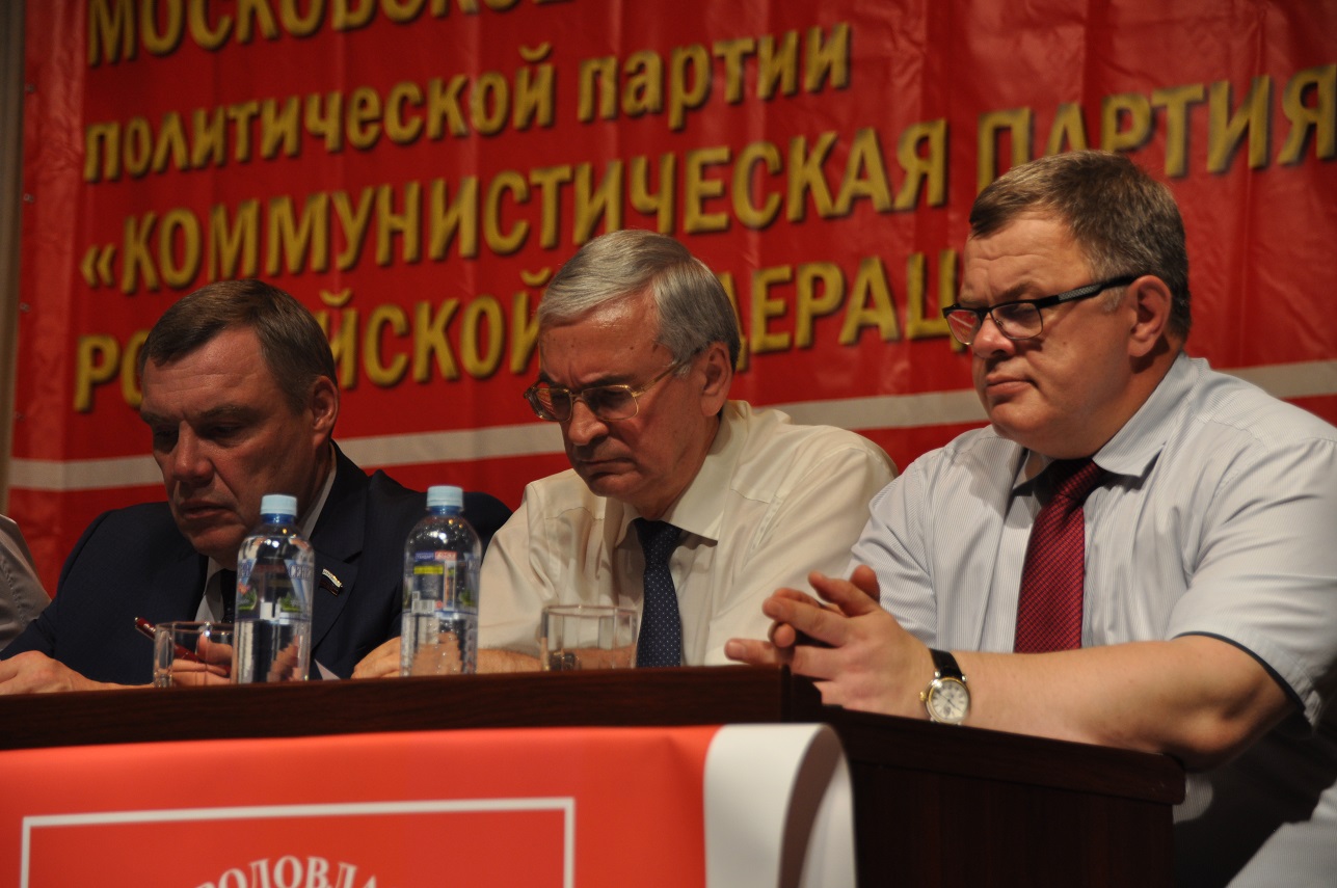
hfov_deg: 15.2
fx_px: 5008
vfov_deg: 10.1
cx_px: 668
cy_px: 444
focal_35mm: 135
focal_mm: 90
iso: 400
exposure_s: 1/100
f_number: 5.3
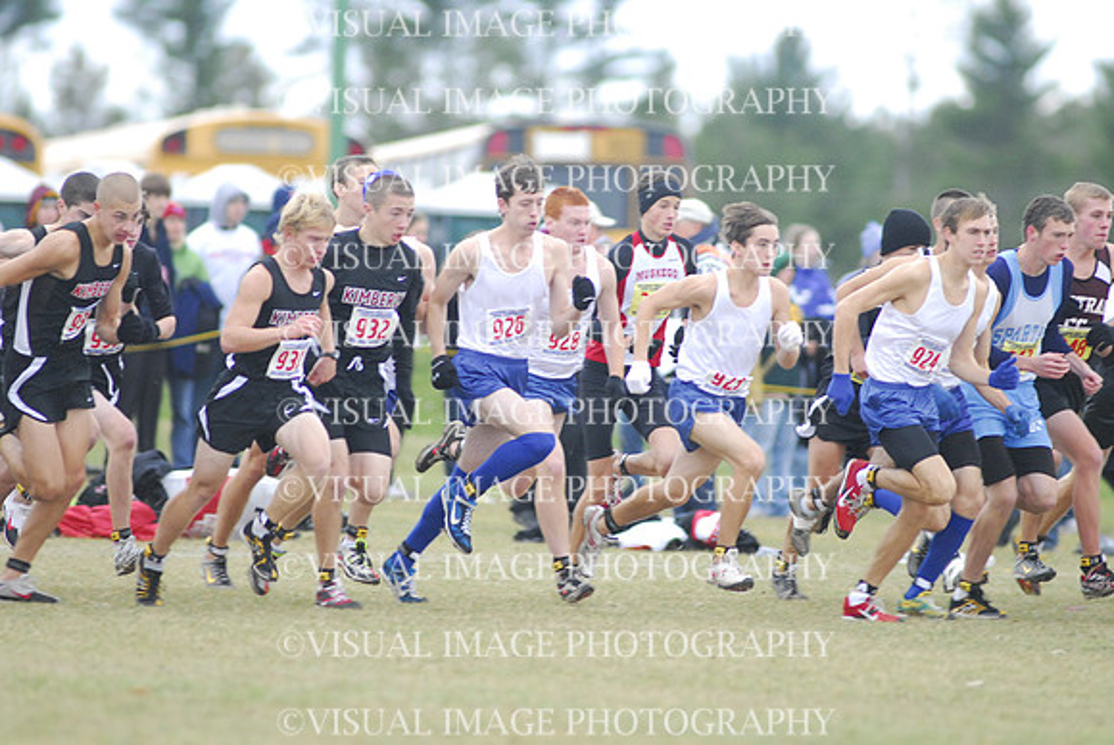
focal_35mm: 450
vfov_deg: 3.1
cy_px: 372
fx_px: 13939
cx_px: 557
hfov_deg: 4.6
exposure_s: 1/500
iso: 800
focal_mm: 300
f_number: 4
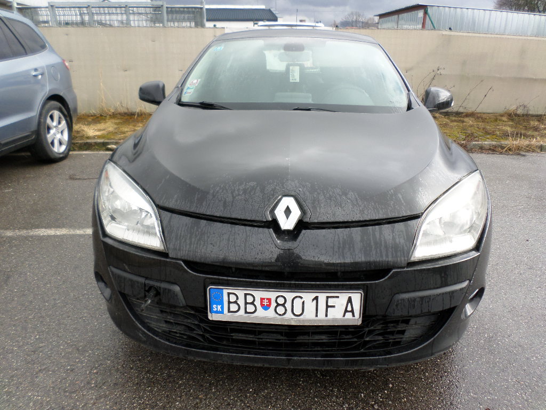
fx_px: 394
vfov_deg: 54.9
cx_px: 273
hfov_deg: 69.4
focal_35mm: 25
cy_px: 205
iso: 80
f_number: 2.5
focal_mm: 4.5
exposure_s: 1/350
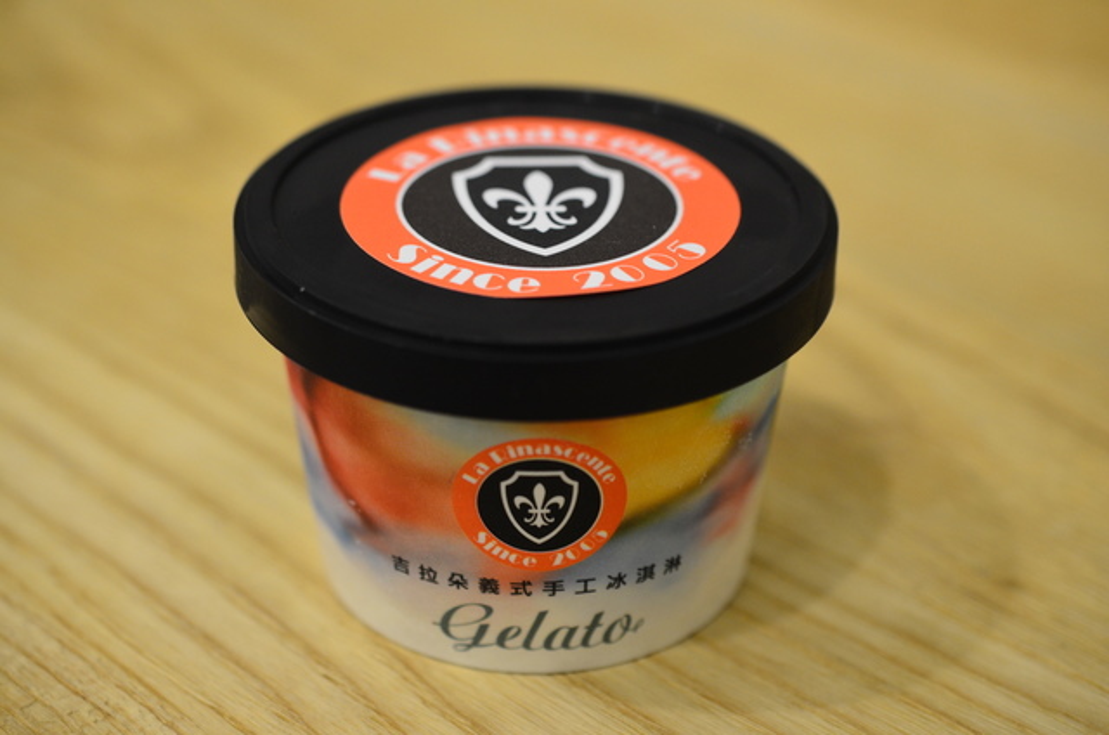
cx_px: 554
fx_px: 1845
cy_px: 368
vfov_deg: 22.5
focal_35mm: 60
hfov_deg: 33.5
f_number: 4
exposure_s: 1/60
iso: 800
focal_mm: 40
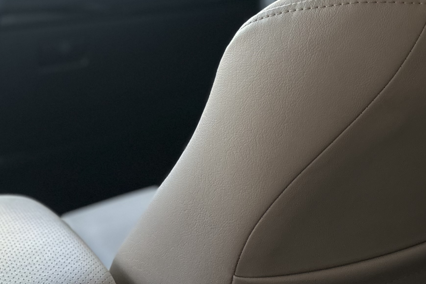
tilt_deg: -0.1
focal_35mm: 58
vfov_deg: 21.3
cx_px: 479
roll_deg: -3.3
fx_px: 686
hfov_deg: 30.5
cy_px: -80
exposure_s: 1/93
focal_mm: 6.86
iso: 250
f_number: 1.78
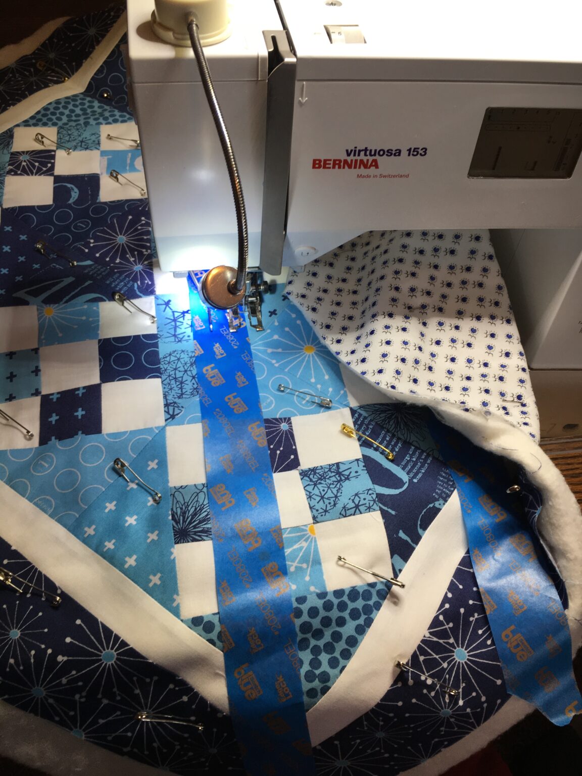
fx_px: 650
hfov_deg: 48.2
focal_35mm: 29
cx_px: 291
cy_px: 388
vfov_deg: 61.7
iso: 32
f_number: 2.2
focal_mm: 4.15
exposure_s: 1/60
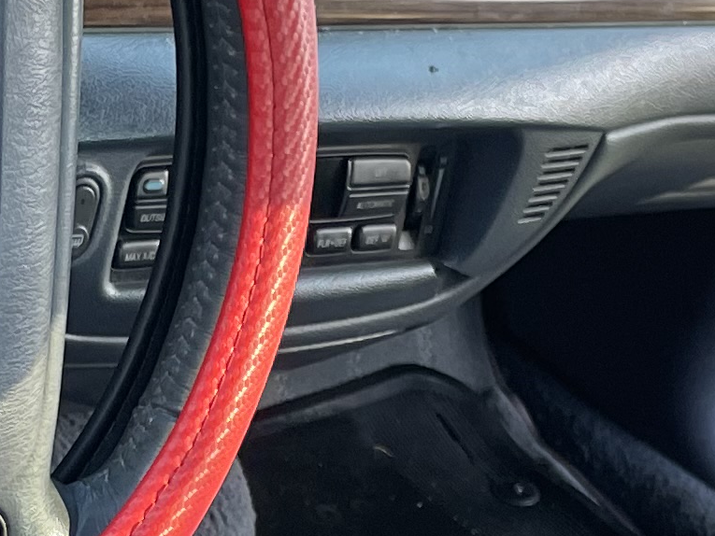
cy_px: 638
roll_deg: -20.6
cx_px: 62
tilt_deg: -32.9
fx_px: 2830
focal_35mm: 137
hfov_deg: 14.2
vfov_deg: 10.6
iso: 125
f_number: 1.6
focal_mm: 4.2
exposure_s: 1/120
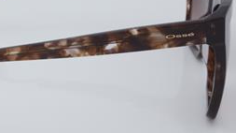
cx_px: 59
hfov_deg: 19.0
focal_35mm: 112
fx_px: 699
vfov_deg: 10.8
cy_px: 36
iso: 100
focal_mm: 45
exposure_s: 1/4
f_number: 32
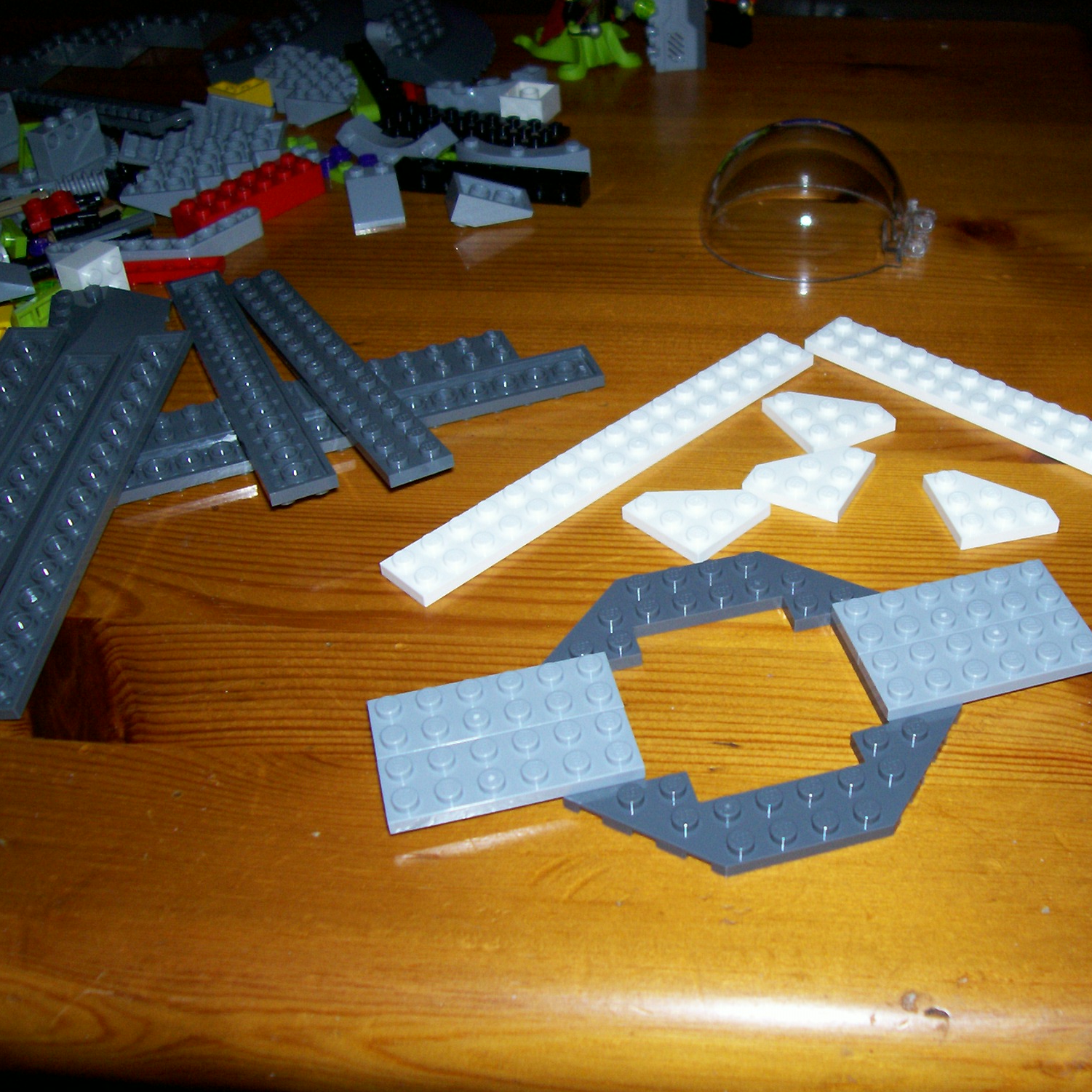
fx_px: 1463
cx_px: 730
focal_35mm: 41
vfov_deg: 40.9
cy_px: 557
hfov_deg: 40.4
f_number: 2.7
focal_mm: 5.6
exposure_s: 1/64
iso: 80
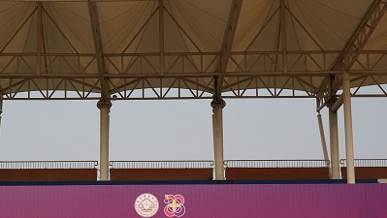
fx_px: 698
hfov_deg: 30.9
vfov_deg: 17.5
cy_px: 196
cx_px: 158
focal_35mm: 68
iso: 100
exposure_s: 1/1000
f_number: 4.5
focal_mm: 40
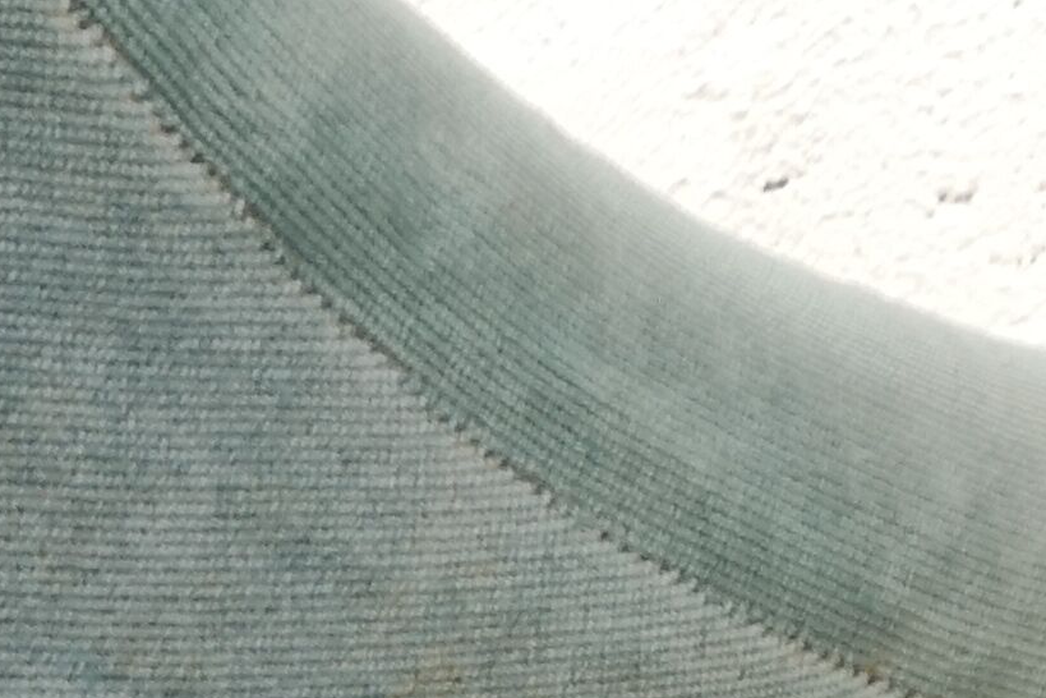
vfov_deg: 9.8
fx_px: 3951
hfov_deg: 14.5
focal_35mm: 136
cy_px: 1042
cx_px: -300
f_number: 1.8
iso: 50
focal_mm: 3.95
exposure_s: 1/10
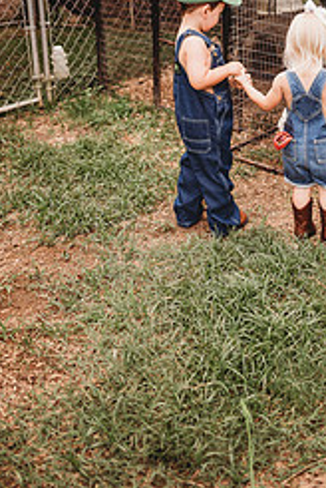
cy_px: 76
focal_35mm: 44
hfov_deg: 29.5
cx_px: 282
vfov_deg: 41.8
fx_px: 596
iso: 100
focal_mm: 24
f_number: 2.2
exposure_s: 1/640
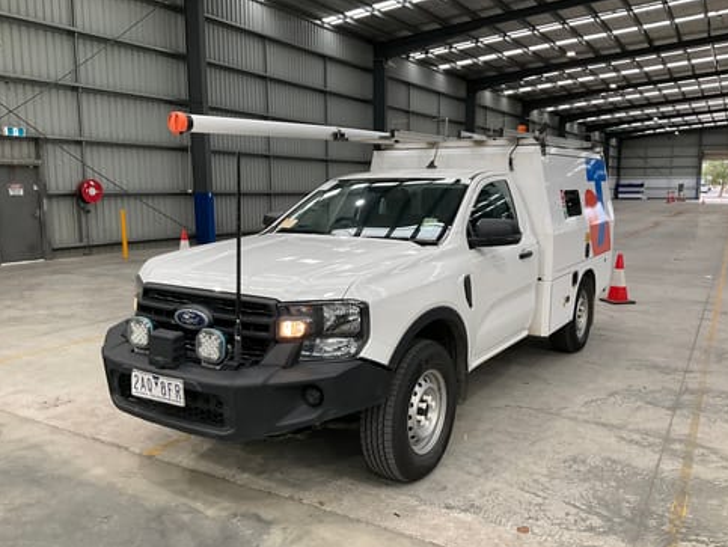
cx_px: 375
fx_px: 631
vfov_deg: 46.8
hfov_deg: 59.9
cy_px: 280
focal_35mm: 30
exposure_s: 1/100
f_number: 1.8
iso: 50
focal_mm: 3
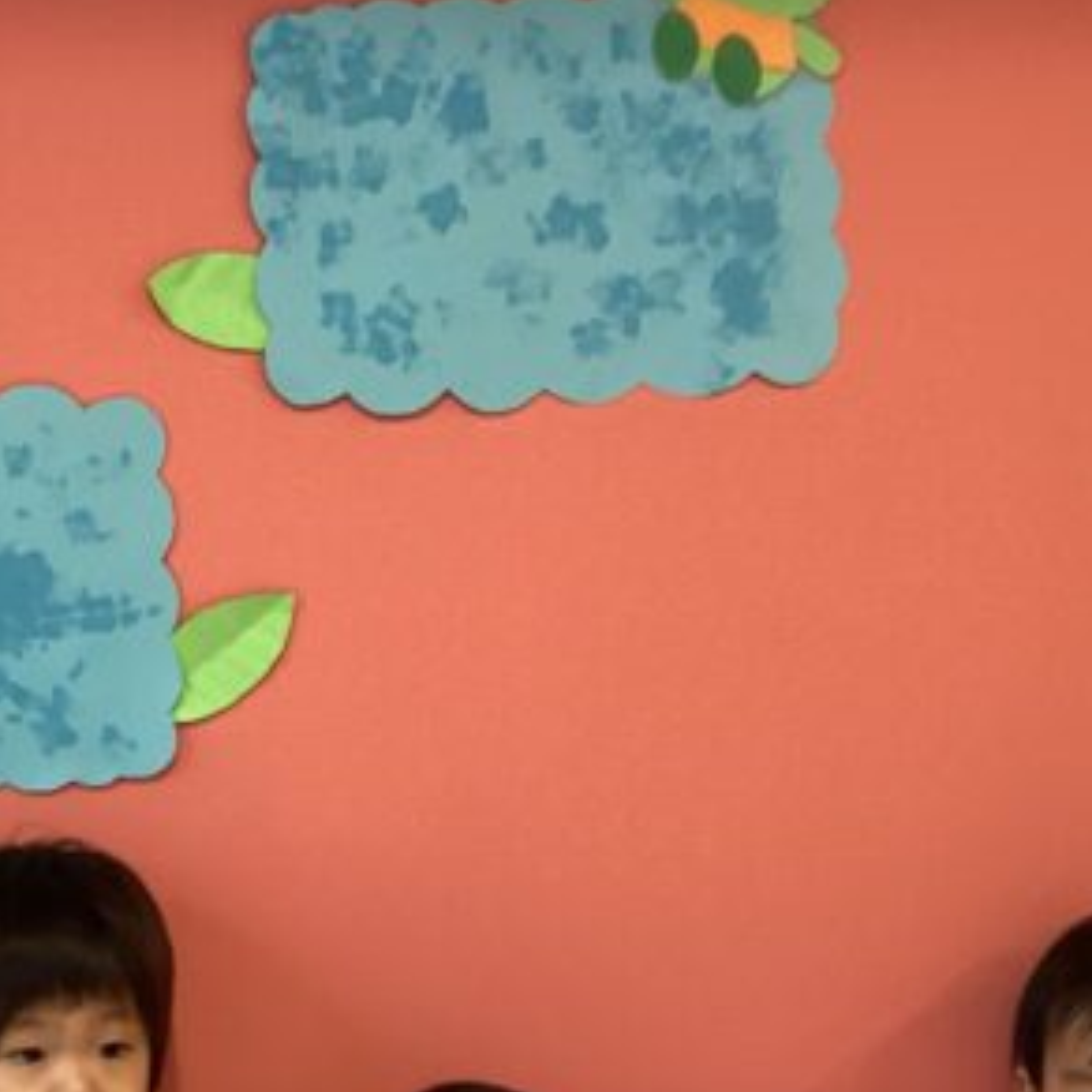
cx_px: 112
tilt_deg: -3.9
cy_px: 946
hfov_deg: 23.4
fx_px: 2570
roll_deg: +3.6
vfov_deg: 23.5
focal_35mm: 72
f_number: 2.4
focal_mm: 3.3
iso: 250
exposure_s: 1/60
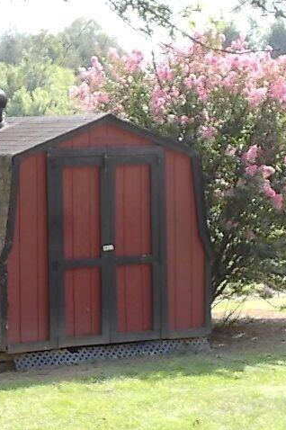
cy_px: 215
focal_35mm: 138
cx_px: 116
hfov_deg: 9.9
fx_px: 1647
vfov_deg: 14.9
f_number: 5.5
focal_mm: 17.6
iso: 80
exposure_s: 1/60
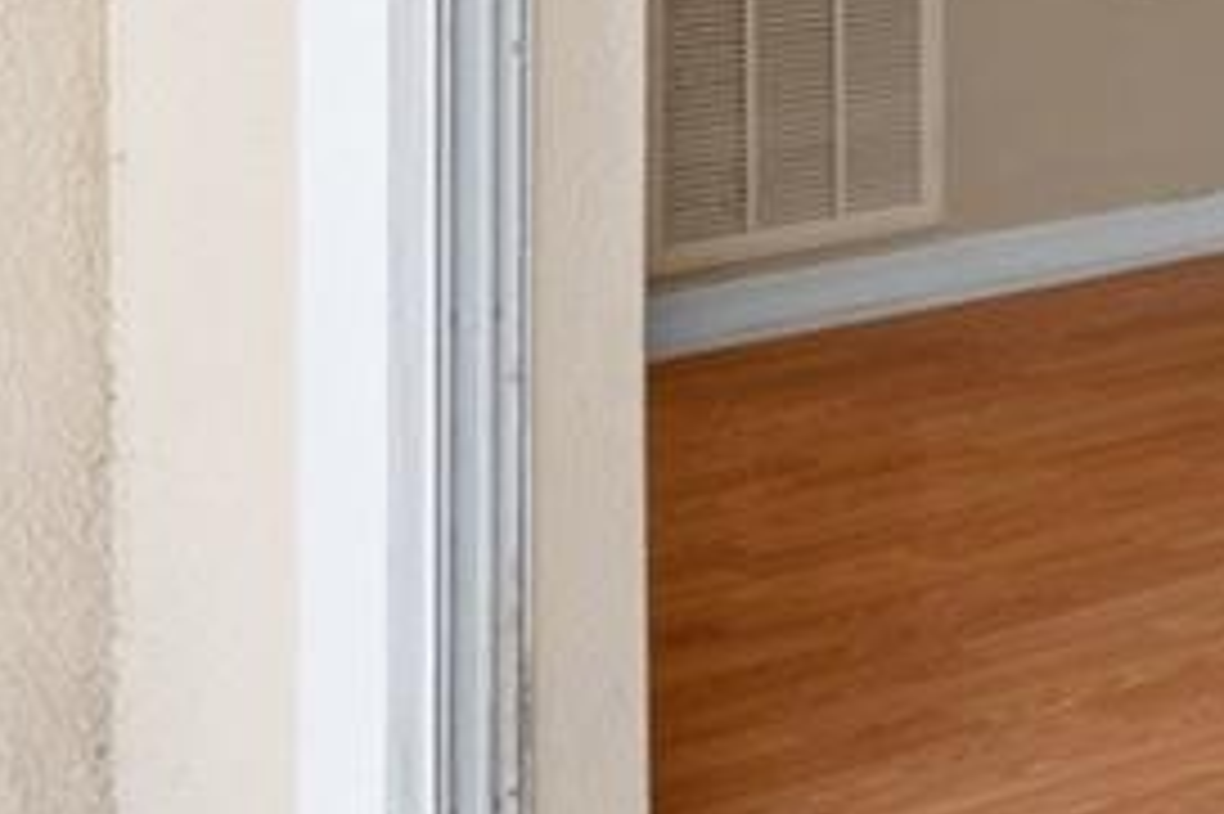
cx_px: 603
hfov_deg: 20.4
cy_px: -441
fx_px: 3398
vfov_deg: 12.9
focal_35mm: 100
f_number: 8
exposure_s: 1/1.25
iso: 320
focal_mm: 17
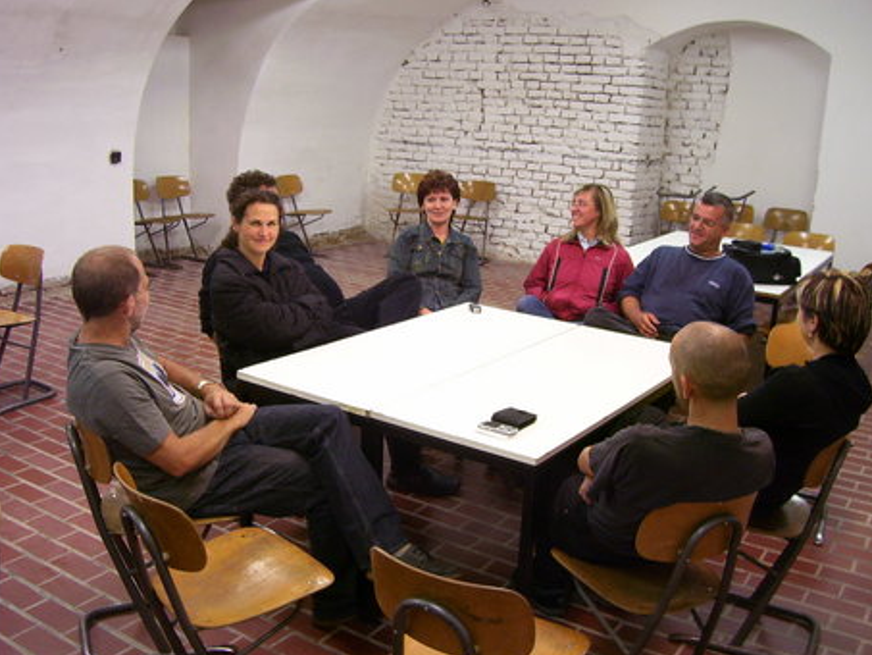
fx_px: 907
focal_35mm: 36
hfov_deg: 51.3
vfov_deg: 39.7
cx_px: 445
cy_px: 314
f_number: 2.7
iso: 160
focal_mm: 5.6
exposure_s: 1/20
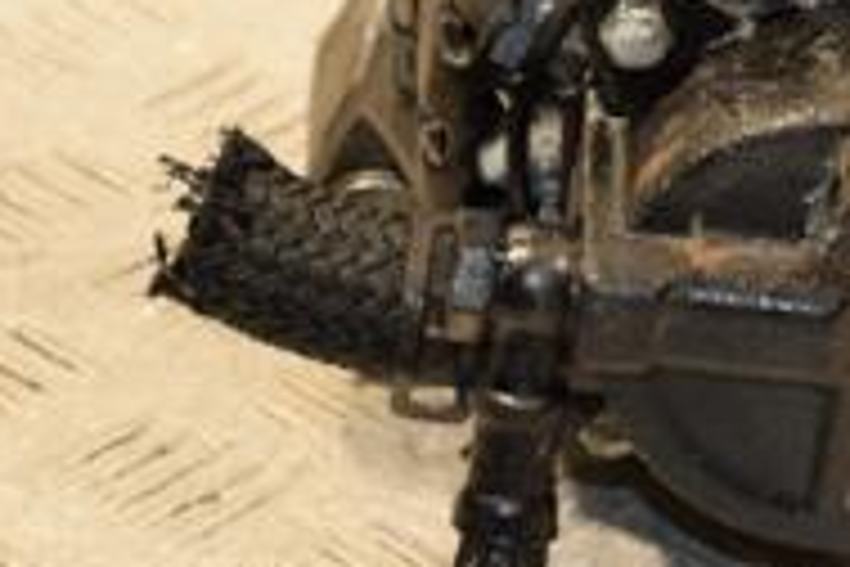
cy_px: -14
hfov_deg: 6.9
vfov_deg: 4.6
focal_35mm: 296
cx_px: 868
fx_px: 6988
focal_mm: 62
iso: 800
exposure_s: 1/125
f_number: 5.3
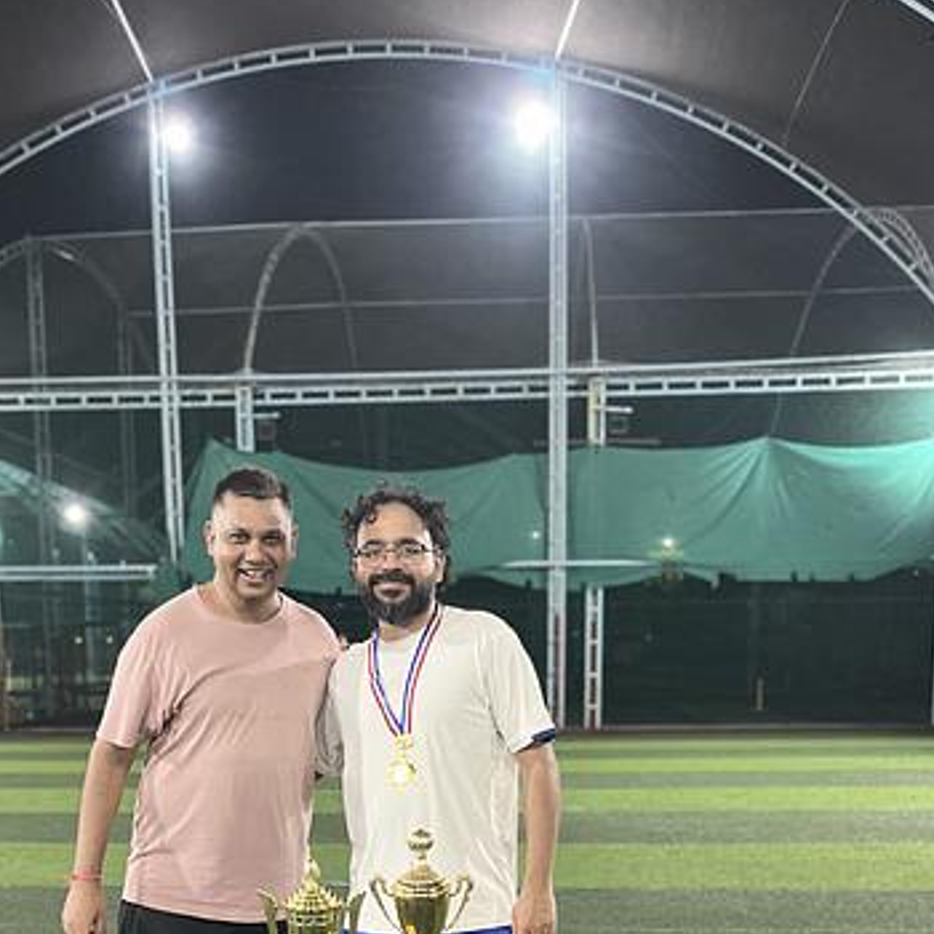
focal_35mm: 46
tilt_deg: -8.8
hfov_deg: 36.7
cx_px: 402
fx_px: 1404
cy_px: 875
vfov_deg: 34.3
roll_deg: +1.3
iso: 400
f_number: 1.6
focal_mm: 5.1
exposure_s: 1/33
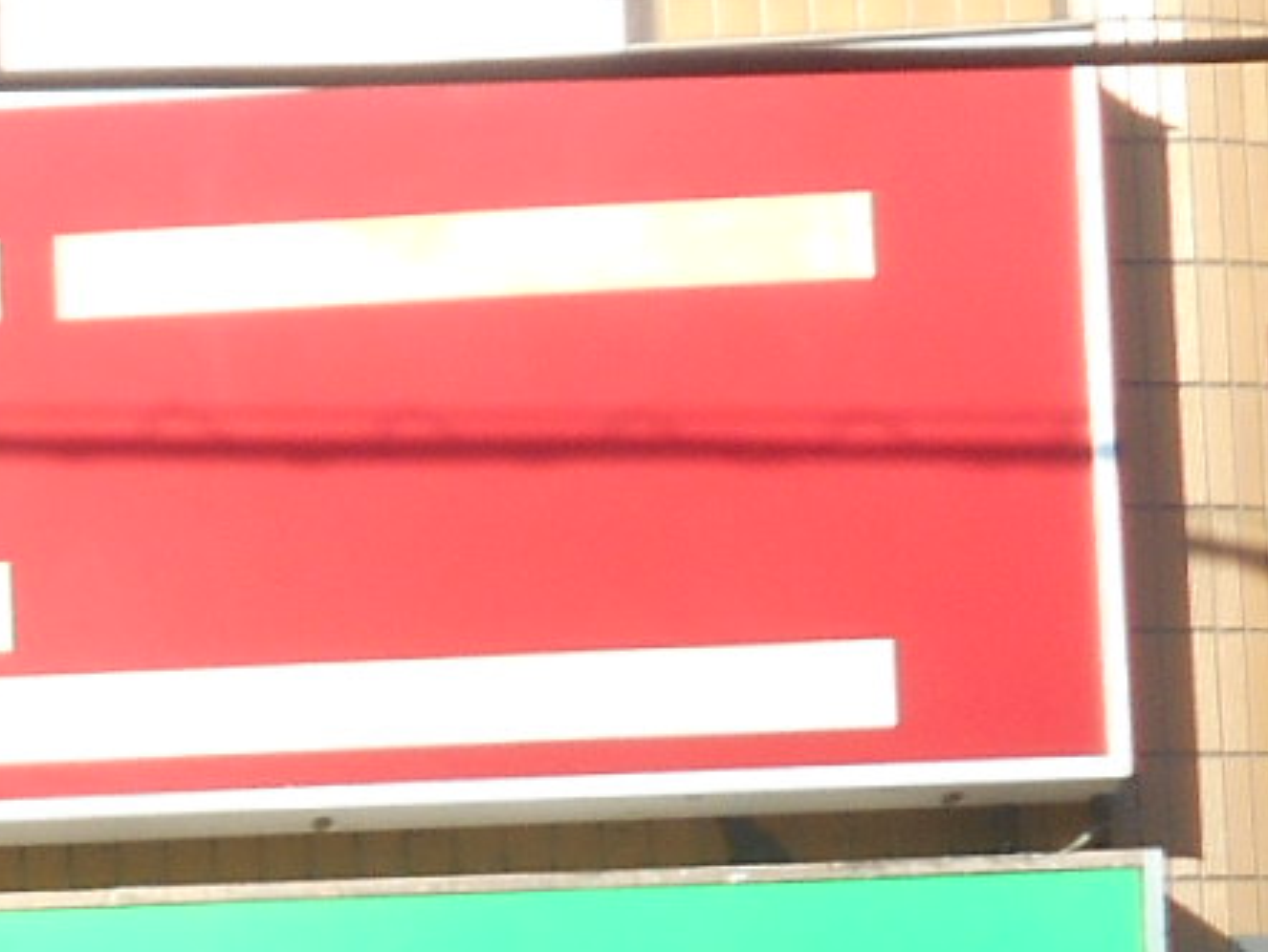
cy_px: 1655
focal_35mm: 226
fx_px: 8283
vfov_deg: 6.5
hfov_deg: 8.0
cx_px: -1882
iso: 80
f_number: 4.2
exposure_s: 1/160
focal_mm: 7.7
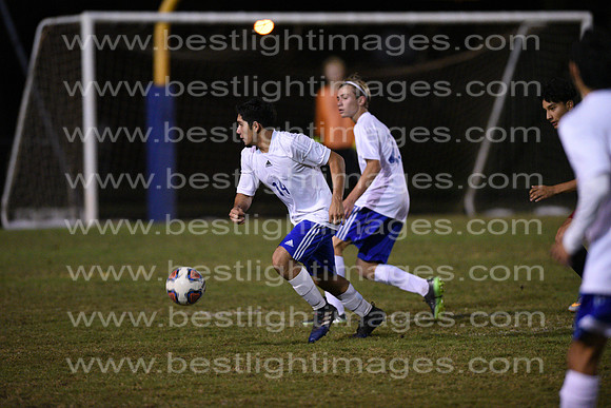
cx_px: 306
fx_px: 5093
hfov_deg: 6.9
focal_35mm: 300
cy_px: 204
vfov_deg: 4.6
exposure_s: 1/800
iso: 8000
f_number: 3.2
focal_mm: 300
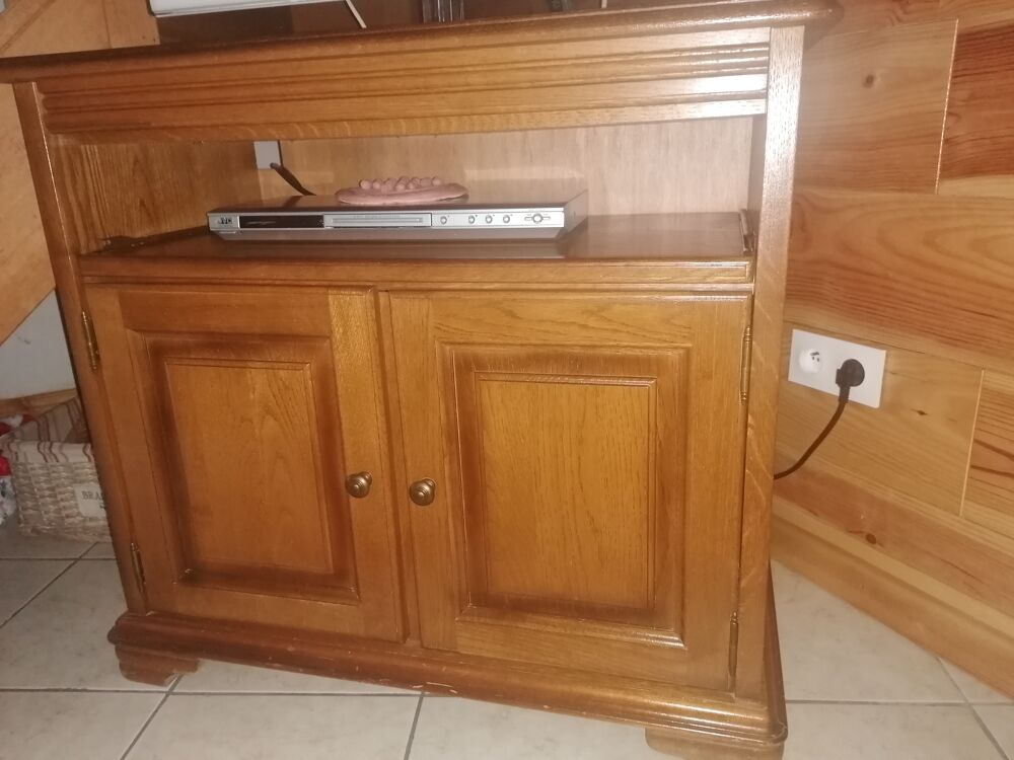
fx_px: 791
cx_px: 507
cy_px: 380
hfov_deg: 65.3
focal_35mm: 27
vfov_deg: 51.4
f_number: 1.8
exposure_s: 1/25
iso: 500
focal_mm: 4.75
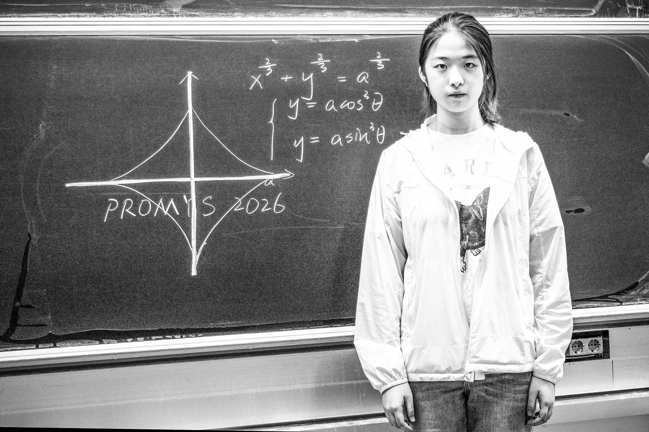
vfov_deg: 30.5
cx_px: 324
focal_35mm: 44
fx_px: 793
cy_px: 216
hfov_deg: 44.5
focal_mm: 16.3
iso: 1600
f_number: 3.5
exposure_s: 1/80
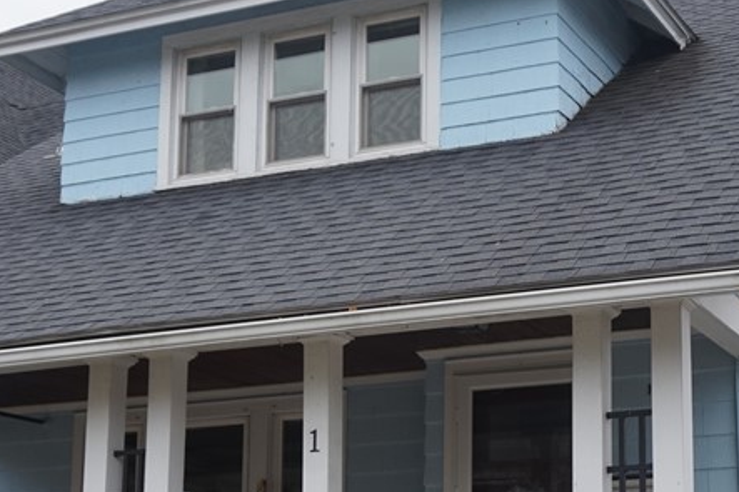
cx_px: 462
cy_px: 407
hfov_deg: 26.2
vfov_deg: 17.5
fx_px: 1585
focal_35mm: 77
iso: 100
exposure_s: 1/250
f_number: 5.6
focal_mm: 21
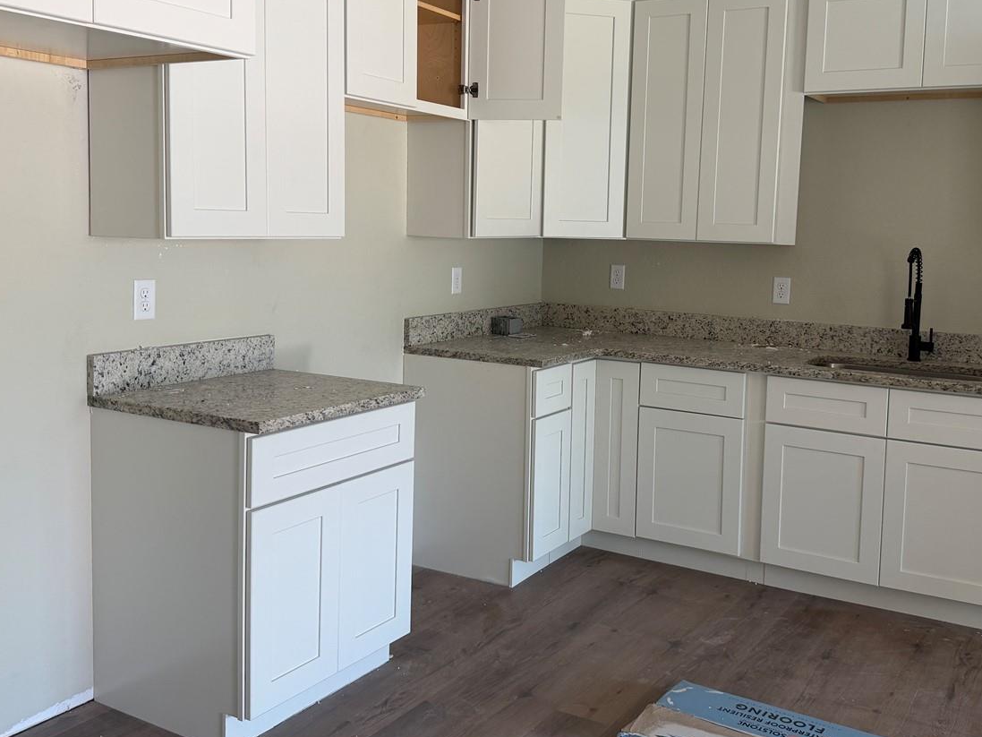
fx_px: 993
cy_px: 298
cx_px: 551
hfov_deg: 52.5
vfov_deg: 40.5
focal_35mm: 35
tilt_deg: -5.4
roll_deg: -1.2
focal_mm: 6.76
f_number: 1.78
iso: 125
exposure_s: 1/121
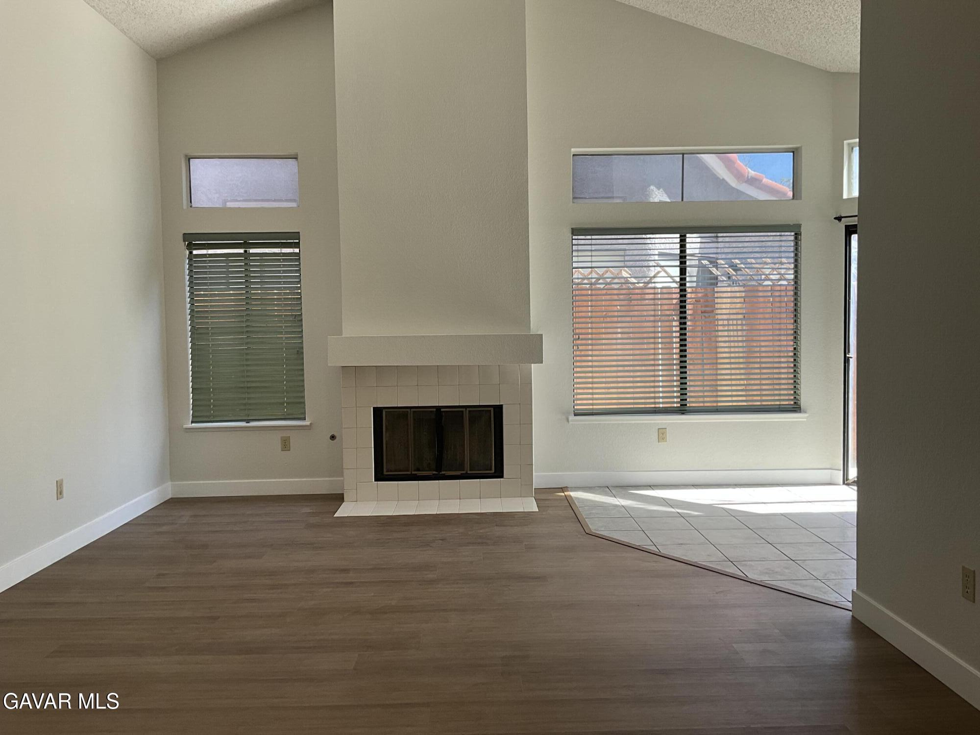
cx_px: 490
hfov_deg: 61.7
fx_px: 821
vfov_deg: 48.2
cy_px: 368
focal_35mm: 29
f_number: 1.8
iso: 20
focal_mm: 3
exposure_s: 1/122
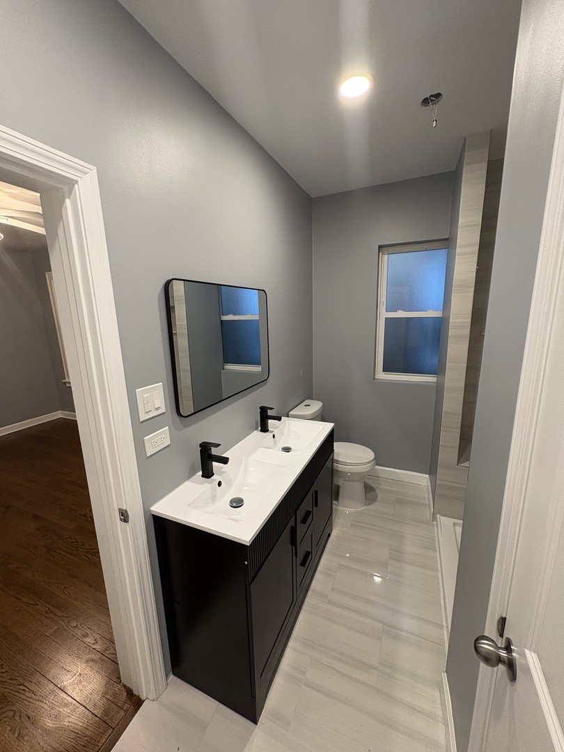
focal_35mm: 14
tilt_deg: -10.9
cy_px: 376
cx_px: 282
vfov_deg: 102.1
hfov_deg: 85.7
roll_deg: +1.7
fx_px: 304
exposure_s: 1/60
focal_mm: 2.22
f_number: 2.2
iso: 250
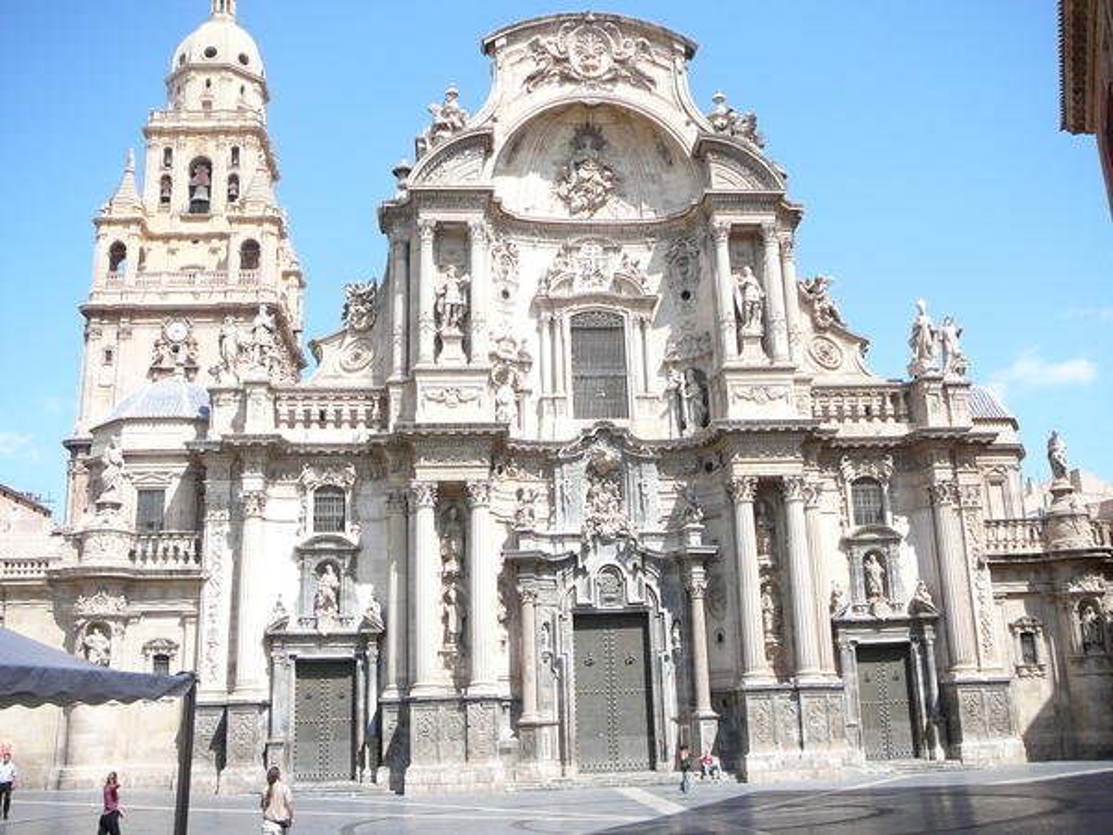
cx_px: 556
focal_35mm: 35
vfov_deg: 40.7
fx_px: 1125
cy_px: 418
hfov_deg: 52.6
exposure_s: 1/800
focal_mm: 5.2
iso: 80
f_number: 2.8
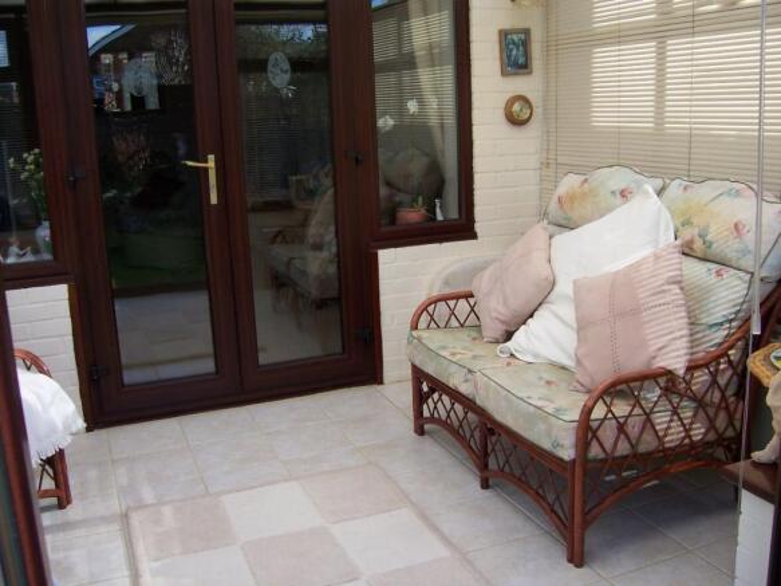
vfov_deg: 39.6
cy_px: 293
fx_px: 812
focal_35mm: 36
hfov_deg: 51.4
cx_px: 390
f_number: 3
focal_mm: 6
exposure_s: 1/250
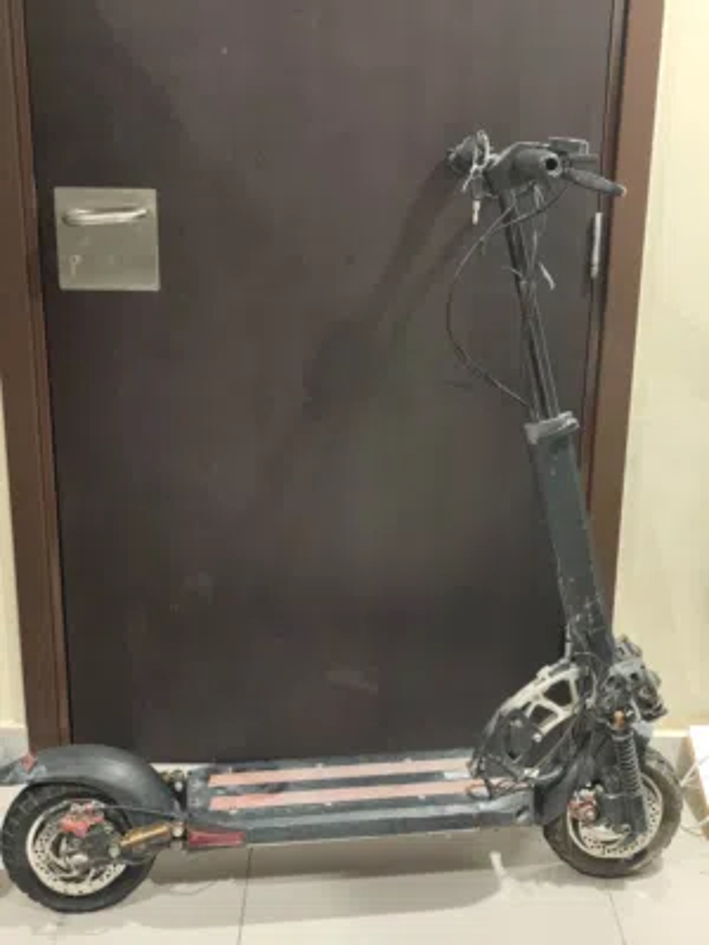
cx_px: 354
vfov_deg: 41.2
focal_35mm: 46
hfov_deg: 31.5
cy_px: 472
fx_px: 1256
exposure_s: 1/33.3
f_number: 1.65
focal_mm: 6.19
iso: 400
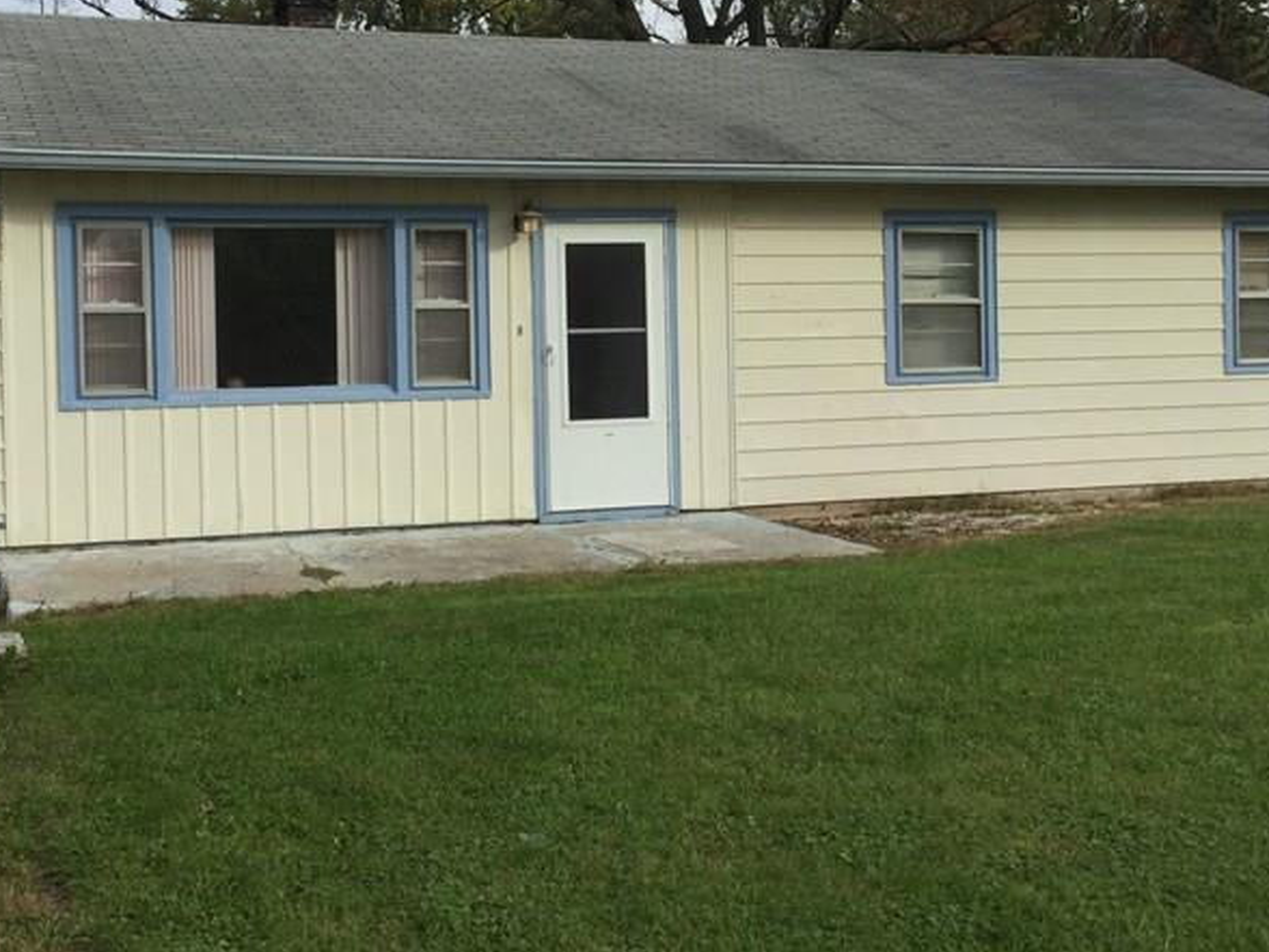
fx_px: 1980
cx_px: 697
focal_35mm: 54
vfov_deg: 27.0
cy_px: 367
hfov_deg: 35.5
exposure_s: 1/895
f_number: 2.4
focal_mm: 3.3
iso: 25
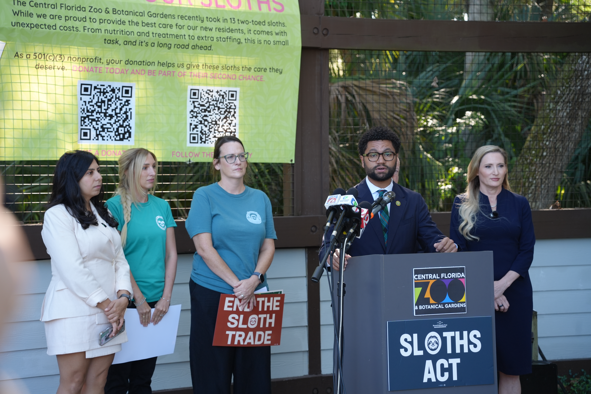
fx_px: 1592
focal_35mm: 97
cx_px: 296
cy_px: 197
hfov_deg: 21.0
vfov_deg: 14.1
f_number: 5.6
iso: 400
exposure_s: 1/160
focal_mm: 97
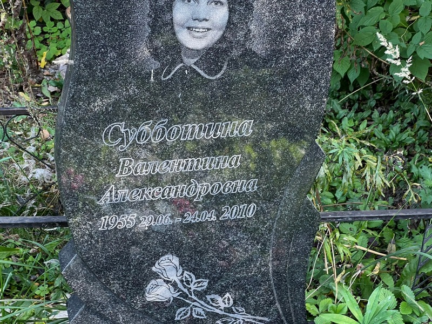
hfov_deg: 25.3
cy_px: 162
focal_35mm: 77
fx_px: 961
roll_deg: -1.6
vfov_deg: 19.1
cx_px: 216
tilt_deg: -28.9
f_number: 2.8
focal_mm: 9
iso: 100
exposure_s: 1/99
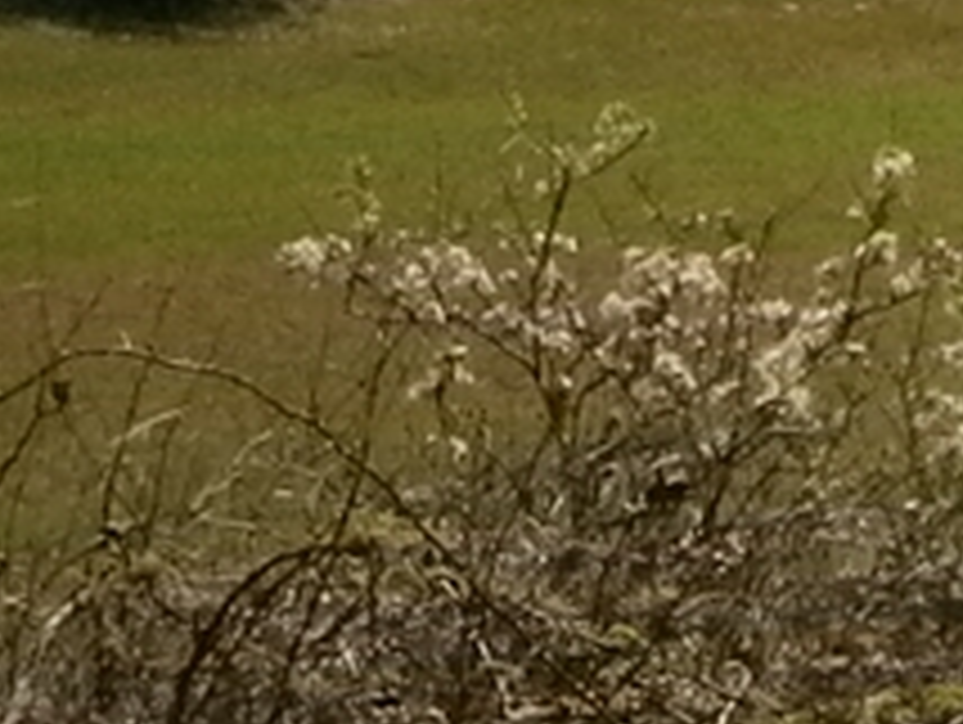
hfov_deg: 9.2
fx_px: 5069
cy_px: -803
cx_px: 2673
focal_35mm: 182
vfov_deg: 7.8
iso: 80
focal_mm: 4.7
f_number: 8
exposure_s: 1/250
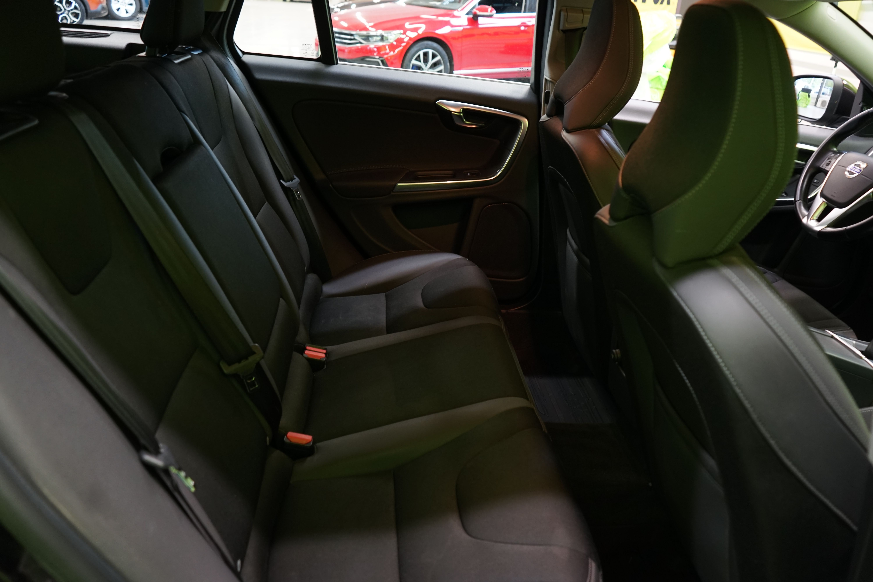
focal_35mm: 29
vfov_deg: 45.0
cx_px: 436
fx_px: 703
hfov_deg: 63.7
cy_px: 291
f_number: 4.5
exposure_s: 1/10
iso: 800
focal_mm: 29
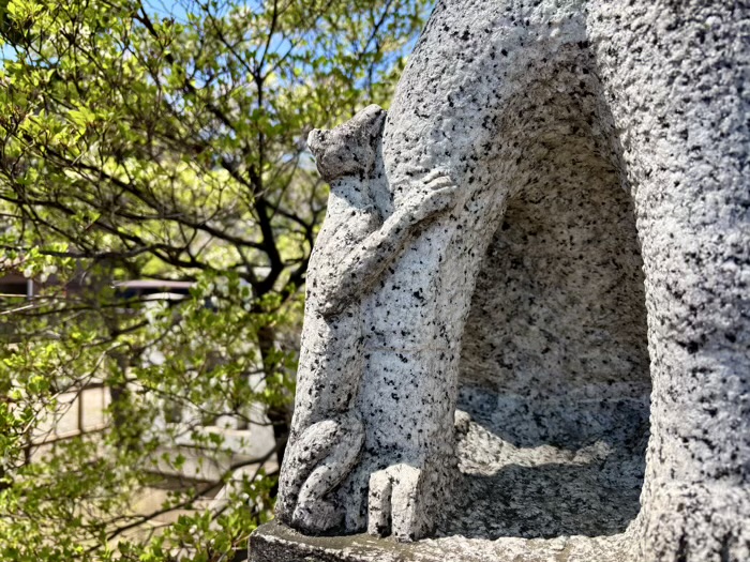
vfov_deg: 53.1
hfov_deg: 67.3
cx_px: 375
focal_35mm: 26
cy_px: 281
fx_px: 563
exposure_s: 1/1103
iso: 50
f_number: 1.6
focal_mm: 5.96
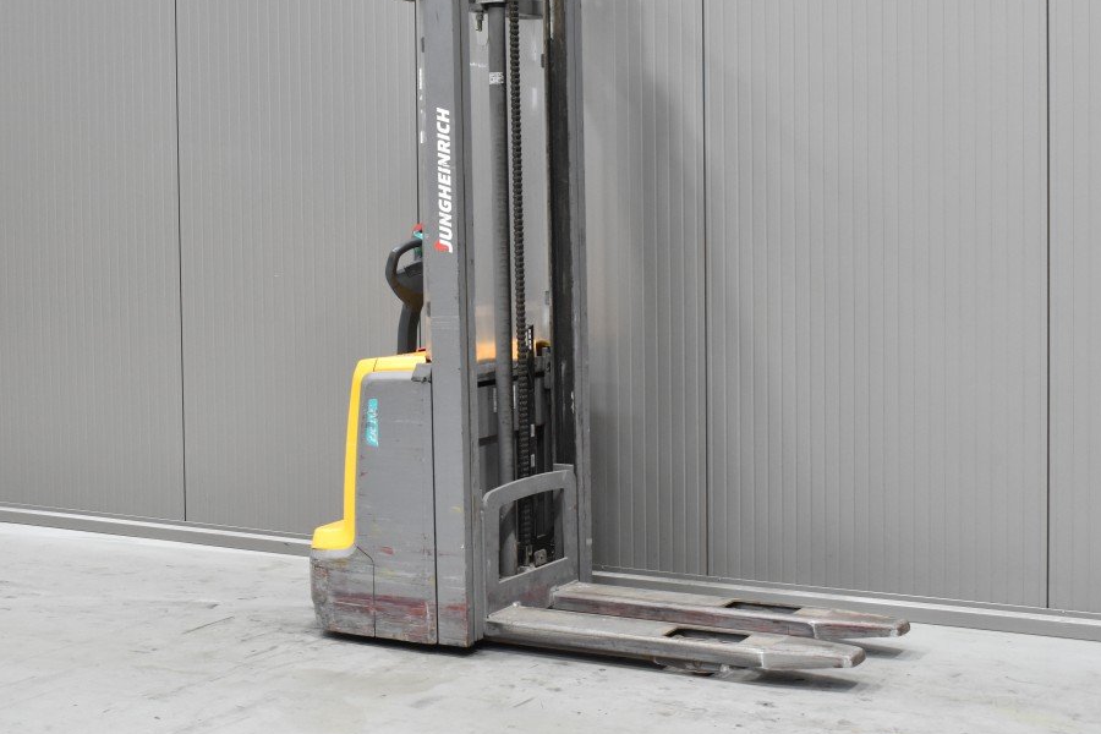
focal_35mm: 56
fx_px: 1713
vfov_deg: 24.1
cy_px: 278
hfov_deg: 35.6
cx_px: 587
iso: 1250
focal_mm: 28
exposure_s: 1/30
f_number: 5.6
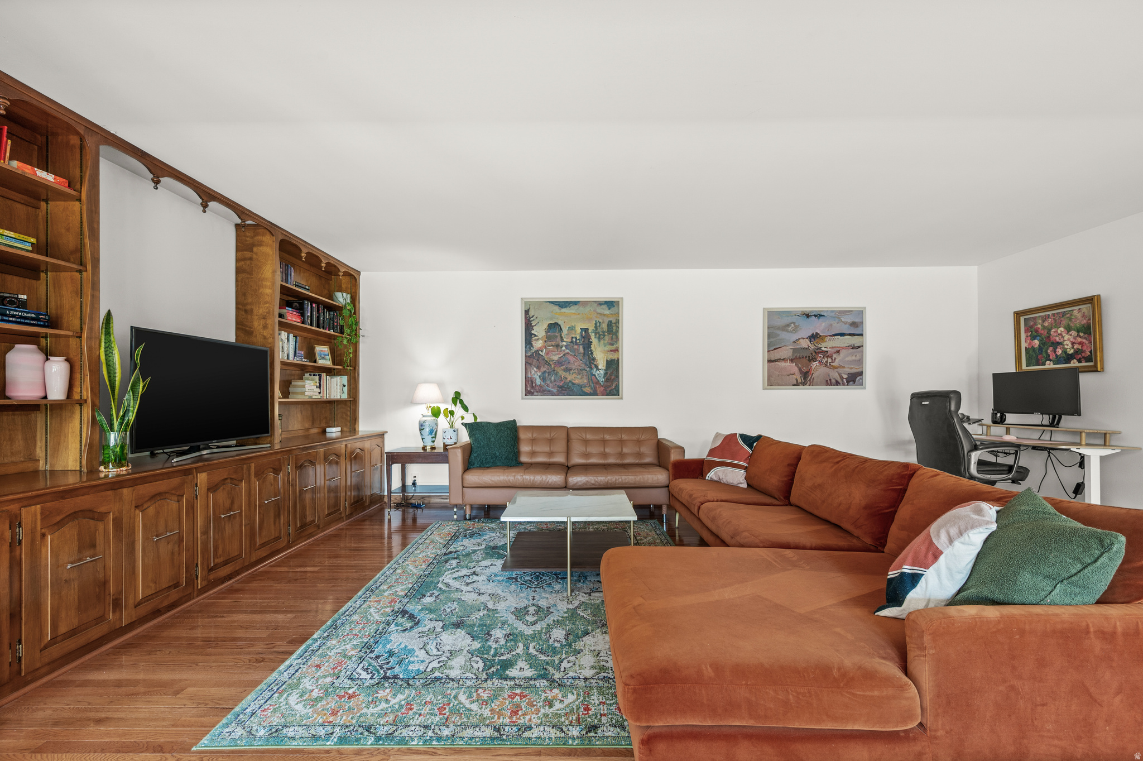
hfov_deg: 98.6
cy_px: 380
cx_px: 572
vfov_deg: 75.4
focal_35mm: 16
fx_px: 492
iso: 500
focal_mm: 15.5
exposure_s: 1/4
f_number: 7.1
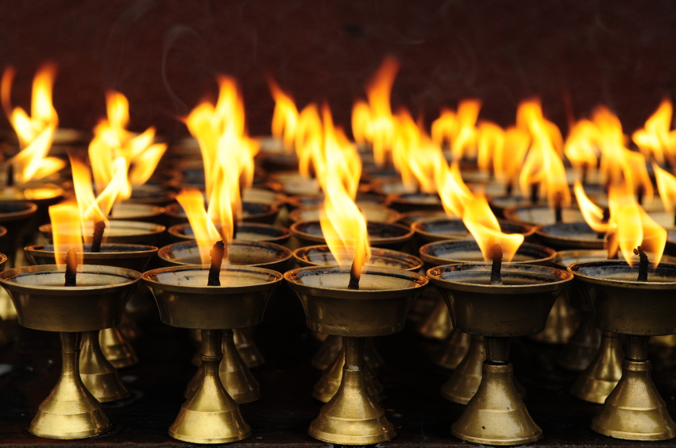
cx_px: 338
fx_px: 1546
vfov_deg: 16.5
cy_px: 224
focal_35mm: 82
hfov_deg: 24.7
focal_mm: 55
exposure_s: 1/250
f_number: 5.6
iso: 400
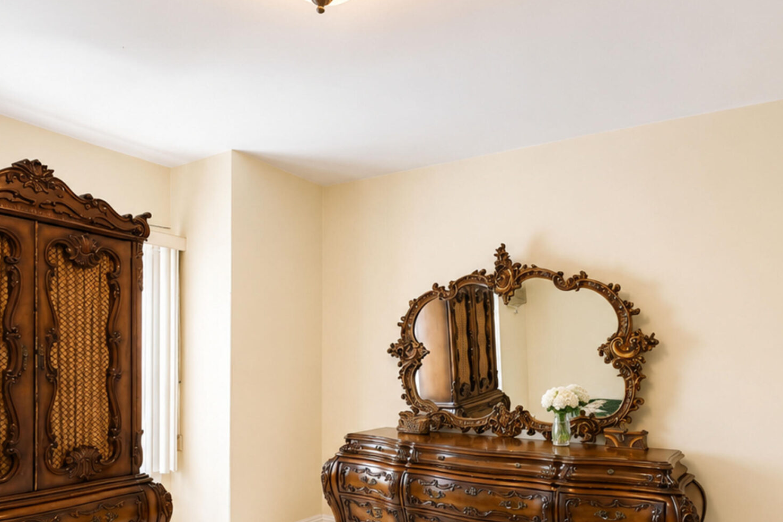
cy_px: 372
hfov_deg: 69.3
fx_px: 566
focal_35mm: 26
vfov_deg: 48.2
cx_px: 421
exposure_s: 1/60
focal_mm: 10
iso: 2000
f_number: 6.4
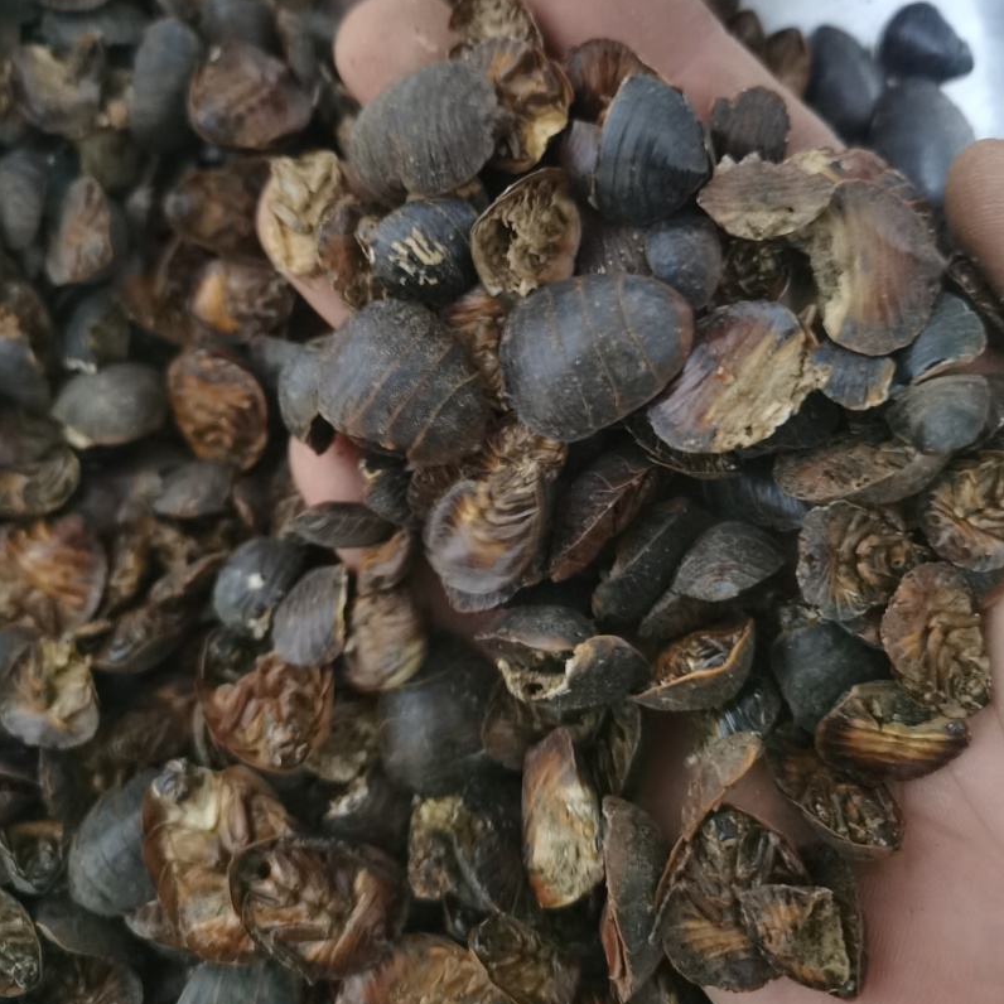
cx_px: 501
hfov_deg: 51.1
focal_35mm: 32
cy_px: 403
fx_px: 1050
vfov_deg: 50.8
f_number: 1.8
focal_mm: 5.58
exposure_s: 1/20
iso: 640
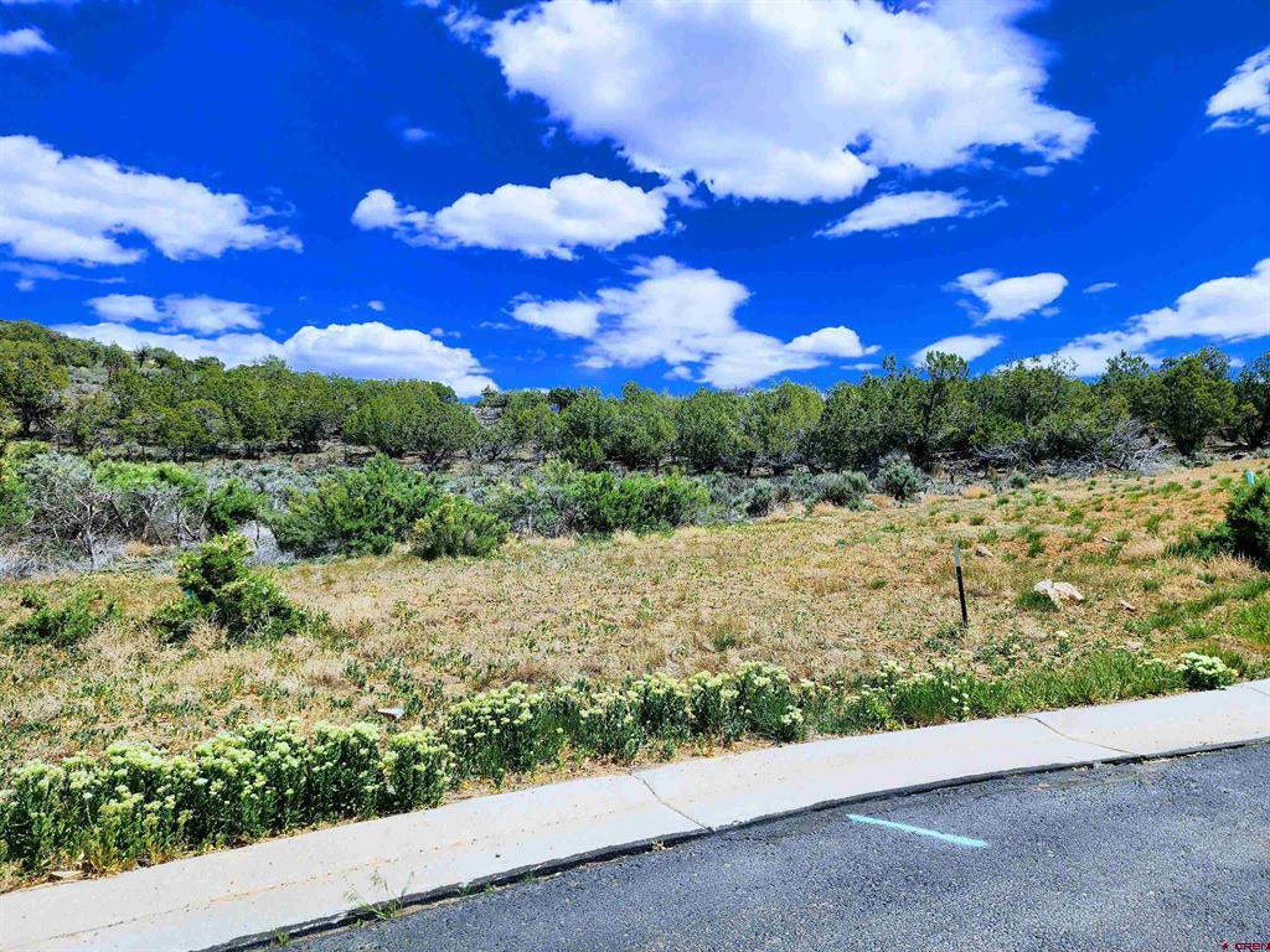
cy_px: 476
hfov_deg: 73.9
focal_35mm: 23
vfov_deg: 58.9
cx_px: 635
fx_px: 844
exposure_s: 1/1347
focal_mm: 6.4
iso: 12
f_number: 1.8
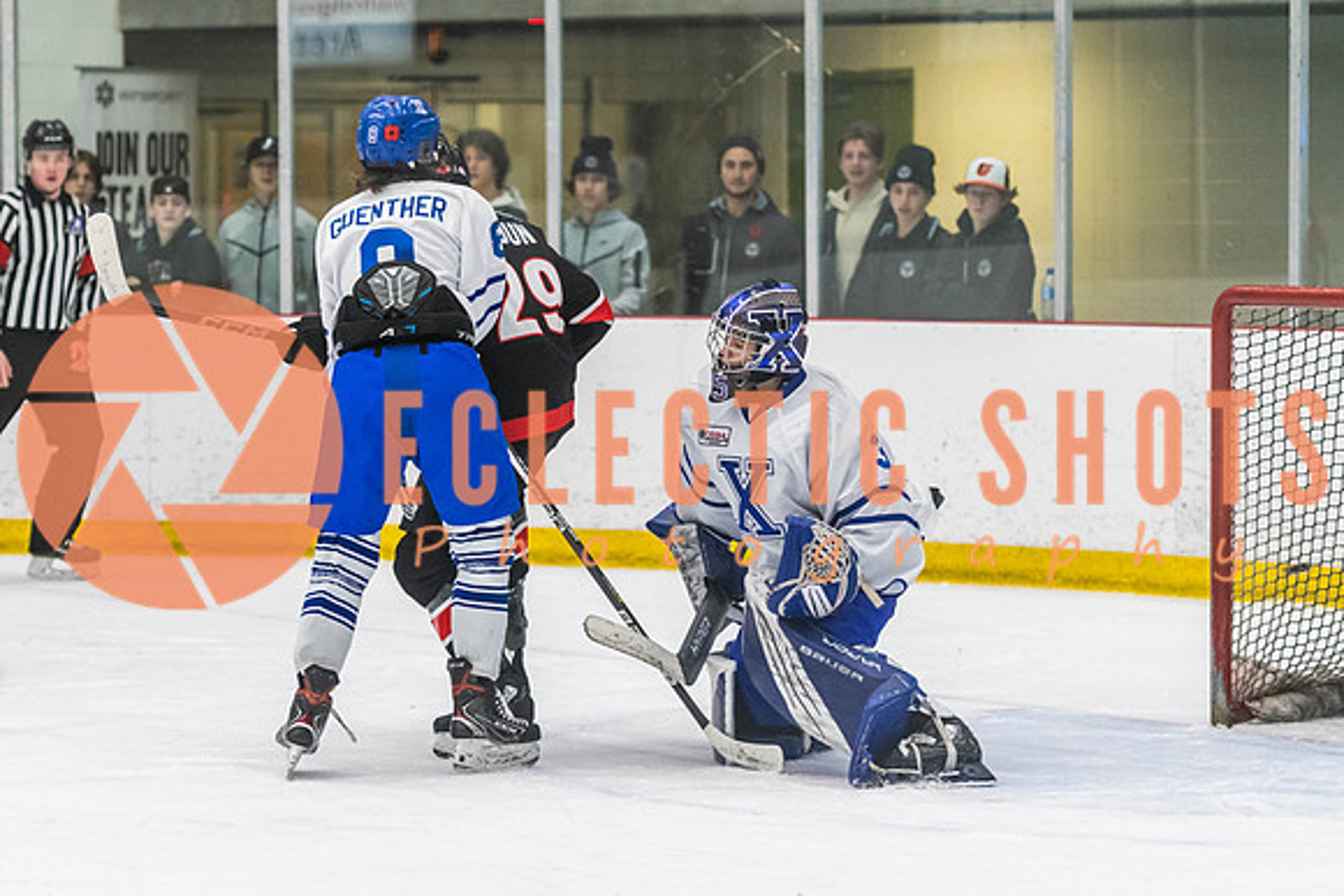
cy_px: 474
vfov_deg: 8.3
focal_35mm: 165
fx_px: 6152
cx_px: 449
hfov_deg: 12.5
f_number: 2.8
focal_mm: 105
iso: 1800
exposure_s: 1/640
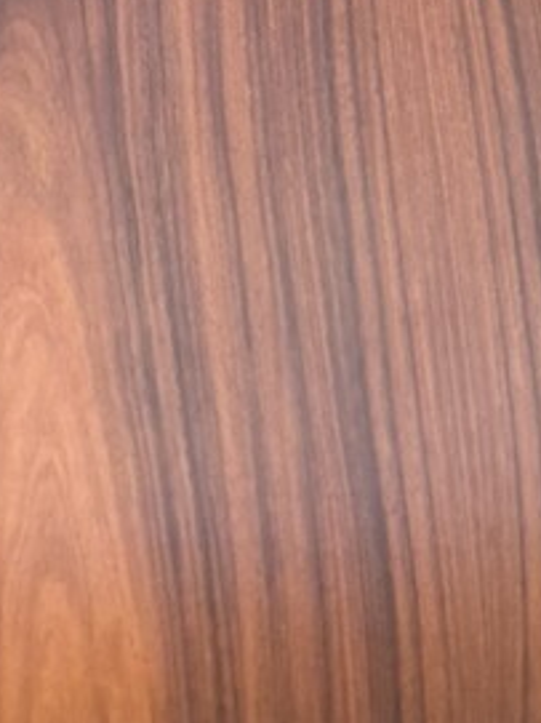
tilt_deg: -78.5
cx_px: -168
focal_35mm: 123
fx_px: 2565
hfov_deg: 11.7
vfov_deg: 15.1
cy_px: -293
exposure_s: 1/60
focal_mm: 5.96
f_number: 1.6
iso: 250
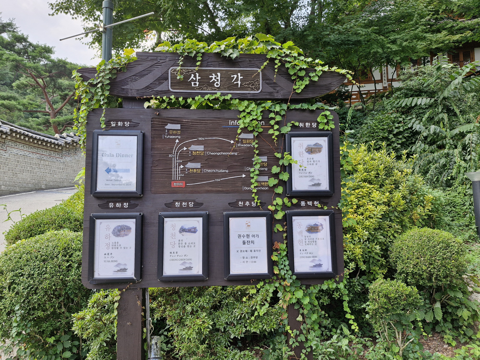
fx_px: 319
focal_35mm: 23
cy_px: 180
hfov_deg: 73.9
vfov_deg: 58.9
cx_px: 240
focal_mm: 5.54
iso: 50
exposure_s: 1/180
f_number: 1.8
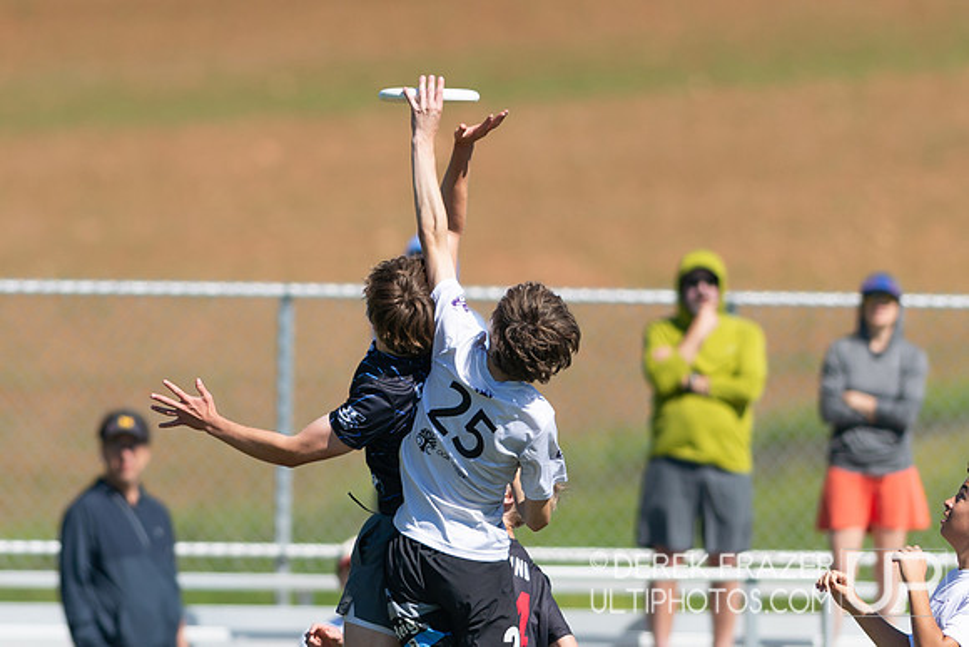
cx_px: 272
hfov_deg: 3.0
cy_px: 305
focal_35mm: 691
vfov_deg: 2.0
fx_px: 18607
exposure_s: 1/4000
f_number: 2.8
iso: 100
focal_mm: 300
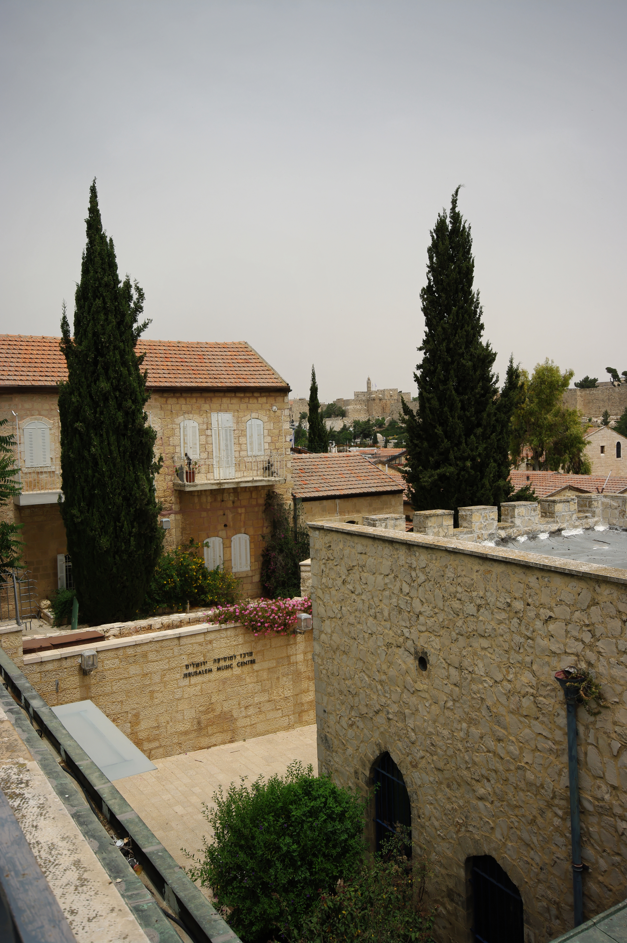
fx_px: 786
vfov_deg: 62.0
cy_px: 472
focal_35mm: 30
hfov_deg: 43.5
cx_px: 314
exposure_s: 1/250
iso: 100
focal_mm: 20
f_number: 9.5
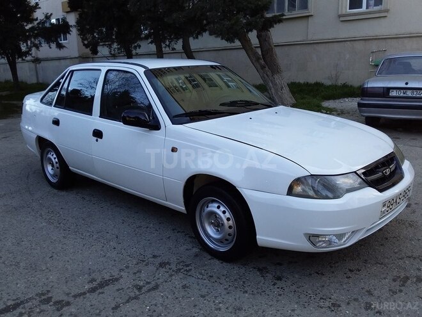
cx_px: 211
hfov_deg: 58.4
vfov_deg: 45.4
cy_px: 158
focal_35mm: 31
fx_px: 378
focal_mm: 3.3
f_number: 2.2
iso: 40
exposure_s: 1/199
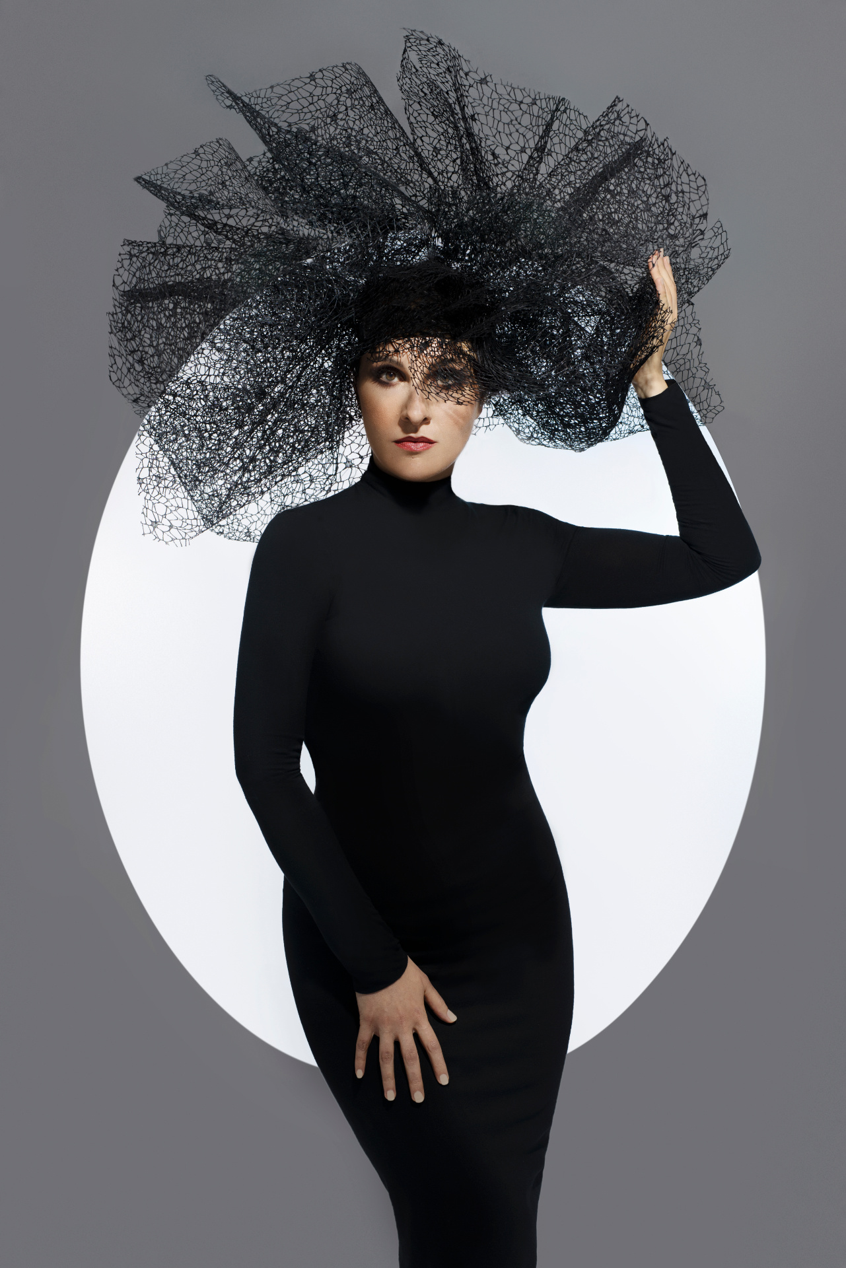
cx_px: 423
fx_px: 1761
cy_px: 634
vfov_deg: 39.6
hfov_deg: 27.0
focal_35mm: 50
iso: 100
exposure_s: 1/200
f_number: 8
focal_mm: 50
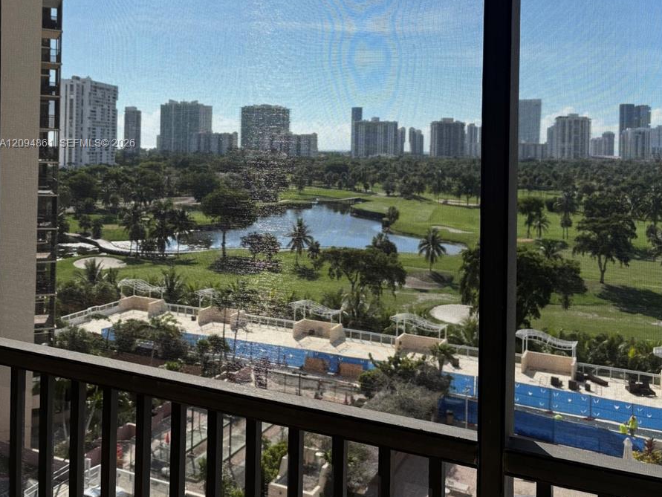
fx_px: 670
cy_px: 144
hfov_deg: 52.6
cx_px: 332
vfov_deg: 39.9
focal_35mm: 35
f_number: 1.6
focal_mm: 5.96
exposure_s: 1/4082
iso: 50
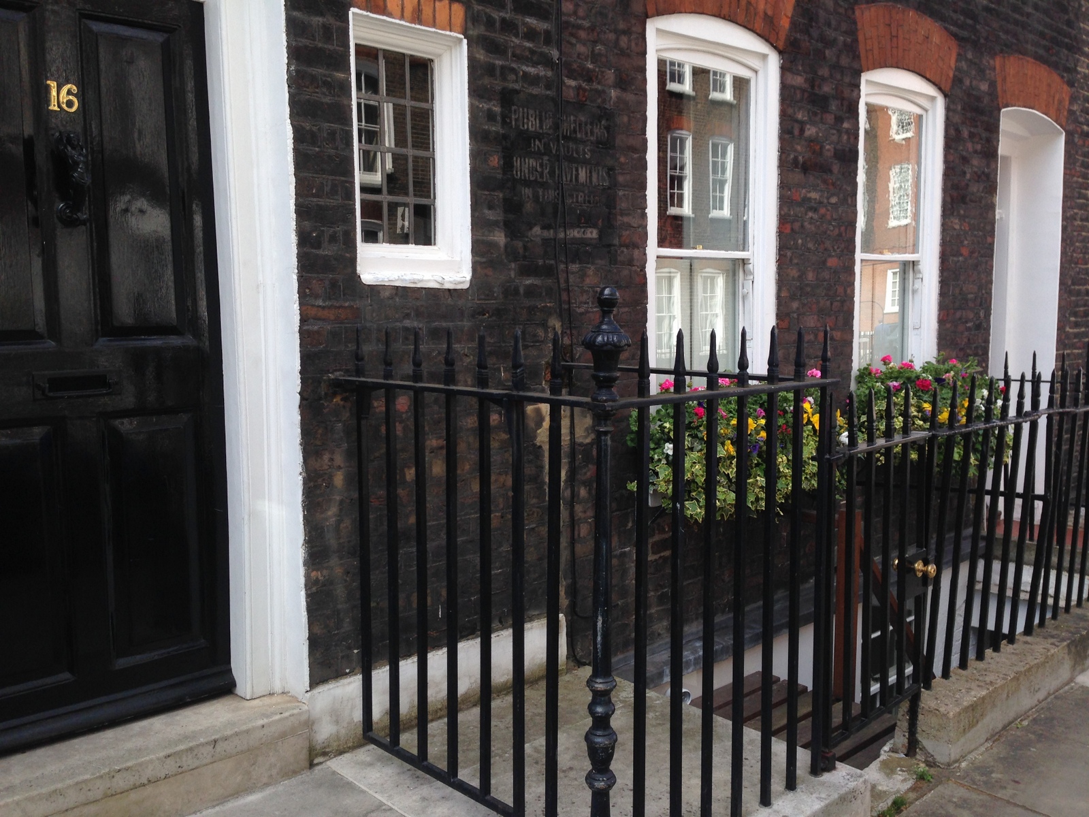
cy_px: 408
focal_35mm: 33
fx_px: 1038
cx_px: 544
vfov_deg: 42.9
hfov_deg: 55.4
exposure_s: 1/417
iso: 50
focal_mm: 4.12
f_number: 2.4
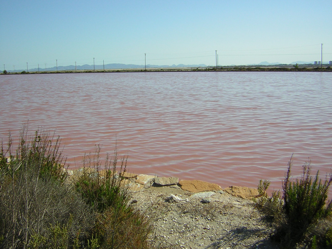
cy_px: 124
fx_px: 345
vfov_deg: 39.7
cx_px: 166
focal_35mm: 36
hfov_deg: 51.4
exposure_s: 1/506
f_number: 5.2
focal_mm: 4.7
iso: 50
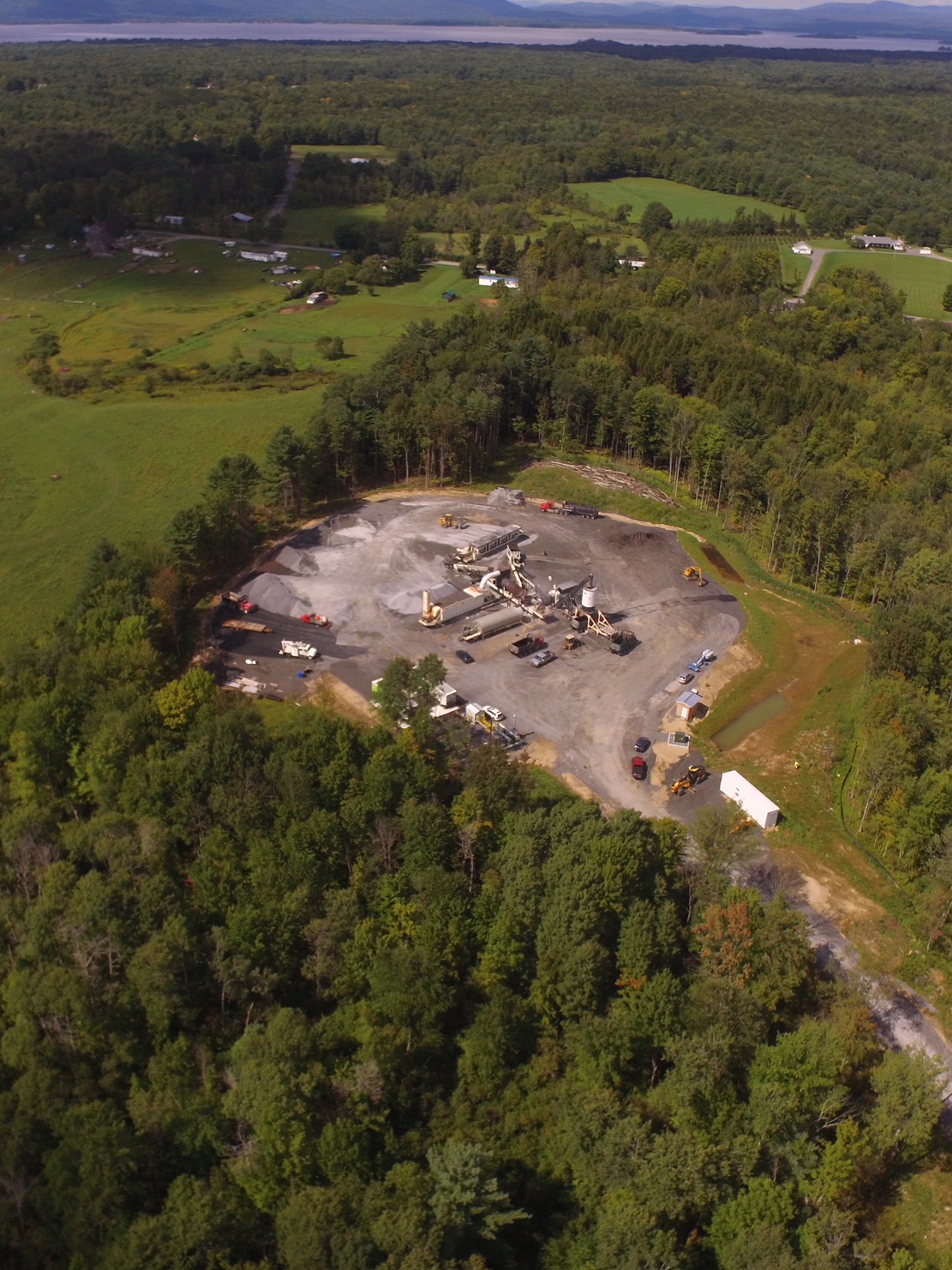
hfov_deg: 51.2
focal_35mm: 27
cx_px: 416
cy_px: 639
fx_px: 990
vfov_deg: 65.3
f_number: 2.8
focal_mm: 3.61
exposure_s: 1/1770
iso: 100
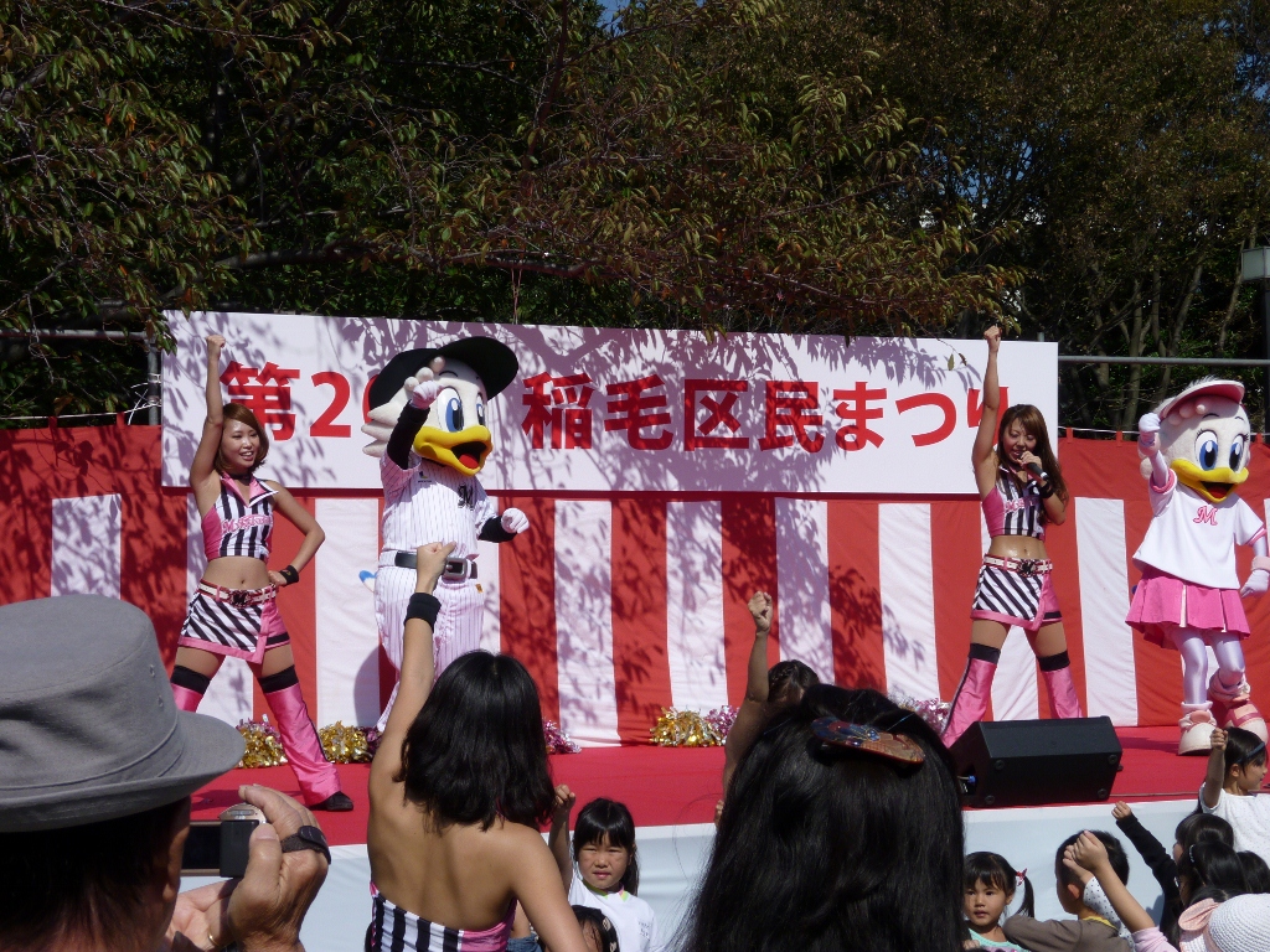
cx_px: 635
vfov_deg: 20.7
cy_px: 476
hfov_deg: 27.4
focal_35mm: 71
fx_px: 2605
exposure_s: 1/800
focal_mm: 12.7
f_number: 4.8
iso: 80
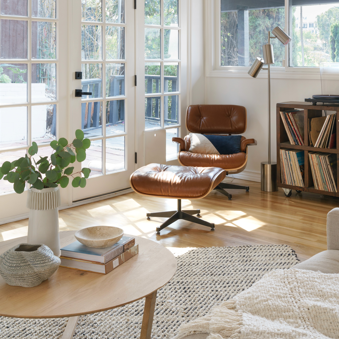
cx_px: 171
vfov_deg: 34.6
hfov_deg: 35.4
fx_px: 532
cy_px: 85
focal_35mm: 48
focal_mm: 37
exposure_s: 1/13
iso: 250
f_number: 11
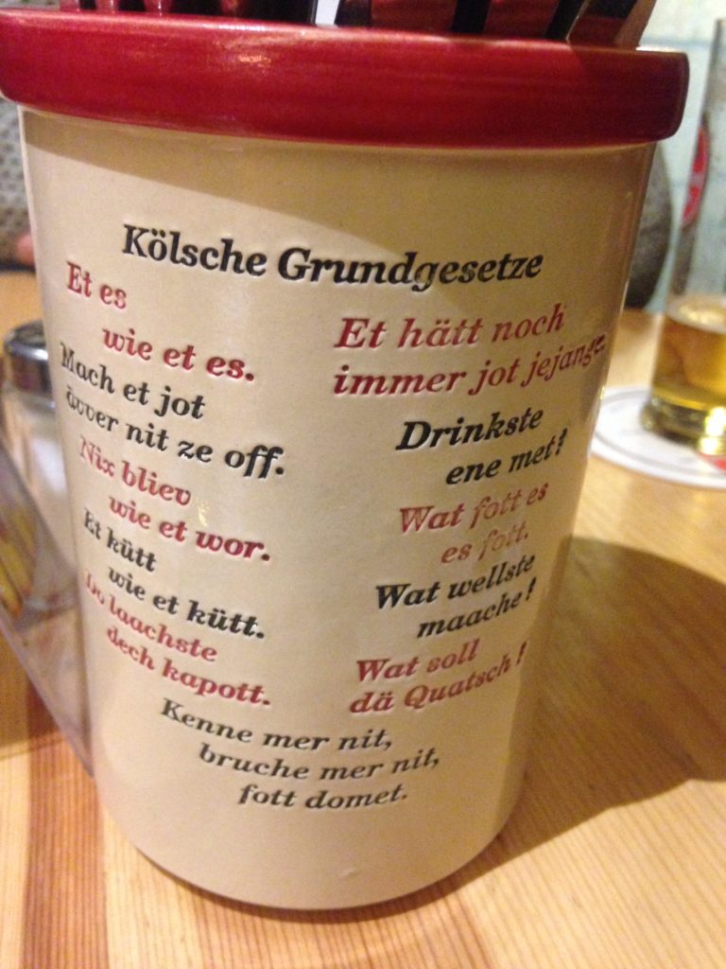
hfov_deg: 42.9
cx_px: 363
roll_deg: -2.1
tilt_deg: -27.3
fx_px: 923
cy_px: 484
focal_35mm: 33
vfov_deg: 55.4
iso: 500
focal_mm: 4.12
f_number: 2.4
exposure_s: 1/15
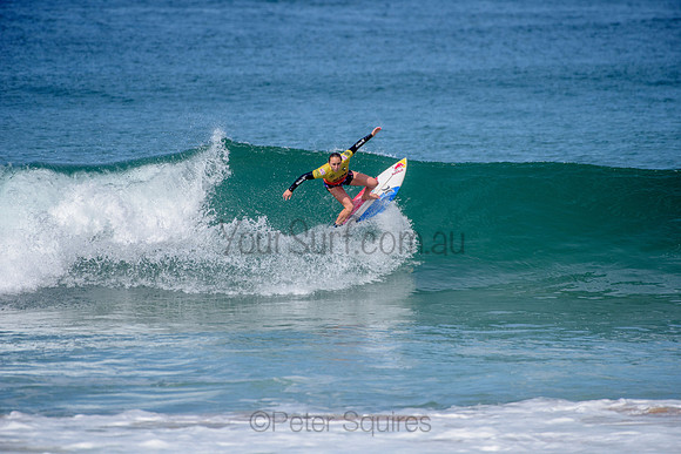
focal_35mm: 500
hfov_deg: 4.1
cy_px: 227
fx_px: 9460
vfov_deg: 2.8
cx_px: 340
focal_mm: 500
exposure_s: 1/2500
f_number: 6.3
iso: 250
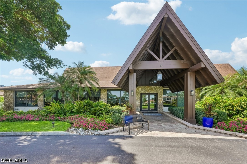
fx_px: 110
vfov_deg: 73.7
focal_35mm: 16
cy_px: 82
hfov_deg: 96.8
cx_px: 124
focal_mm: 16
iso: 400
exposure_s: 1/500
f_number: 8
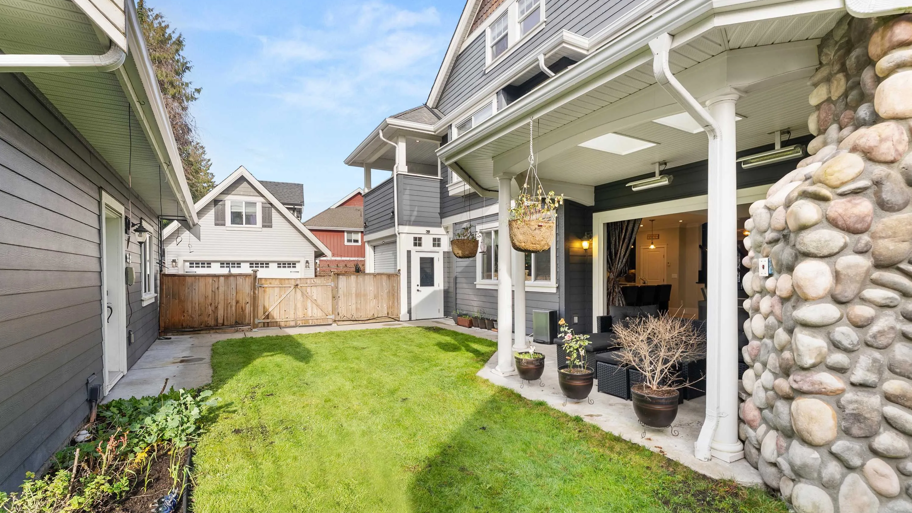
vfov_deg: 66.3
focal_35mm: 16
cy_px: 281
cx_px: 456
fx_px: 392
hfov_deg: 98.6
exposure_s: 1/13
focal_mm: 15.2
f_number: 7.1
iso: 125
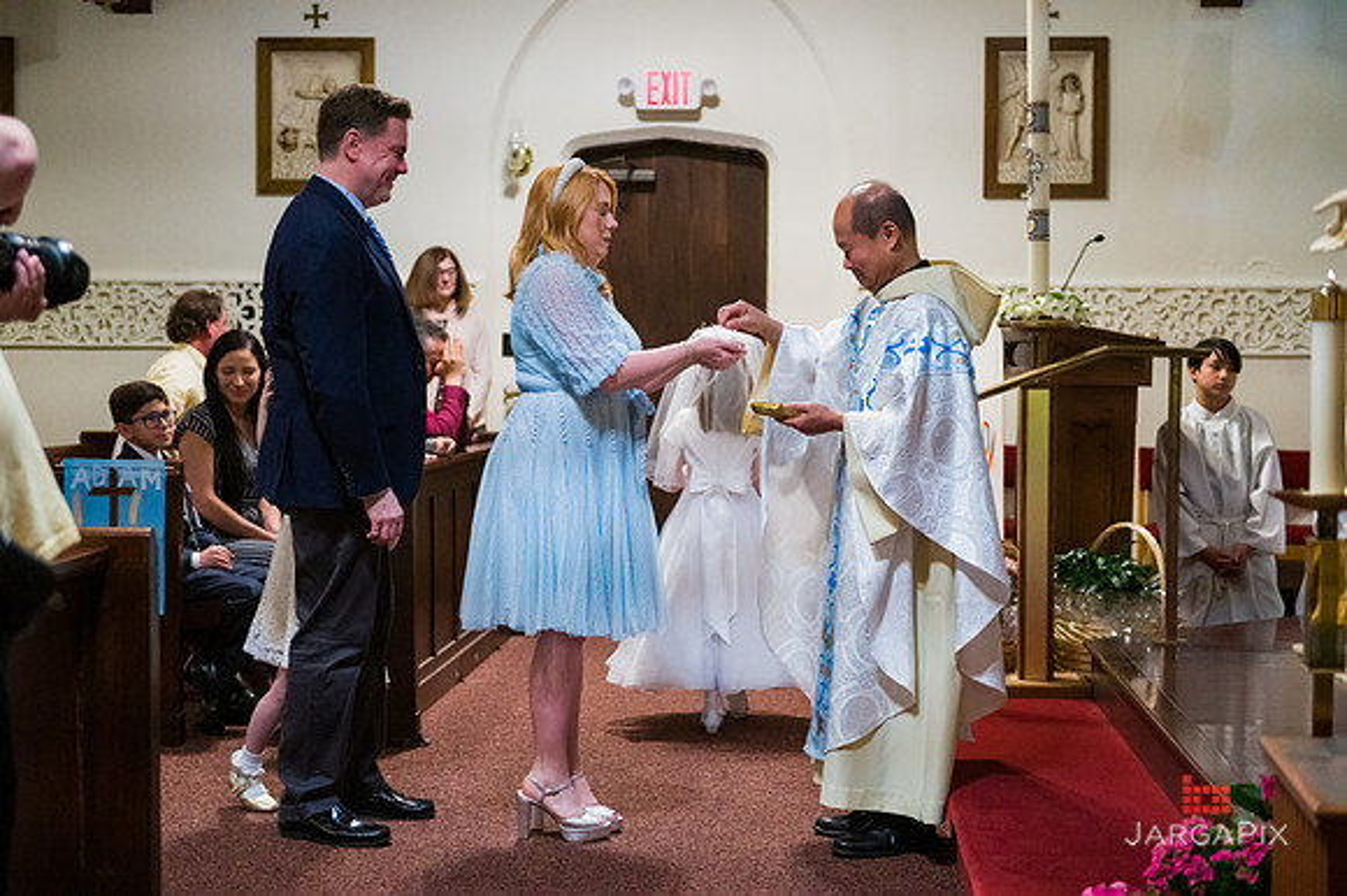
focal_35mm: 58
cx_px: 674
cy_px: 448
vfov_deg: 23.4
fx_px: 2169
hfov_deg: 34.5
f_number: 3.2
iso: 6400
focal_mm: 58
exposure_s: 1/400
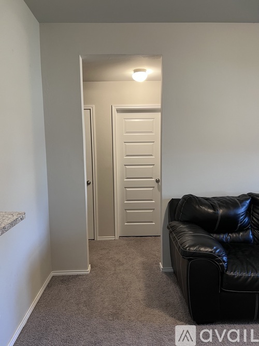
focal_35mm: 26
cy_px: 173
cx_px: 130
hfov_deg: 53.0
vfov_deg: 67.3
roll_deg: -0.3
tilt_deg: -6.0
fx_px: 259
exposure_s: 1/60
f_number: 1.5
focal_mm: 5.7
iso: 100
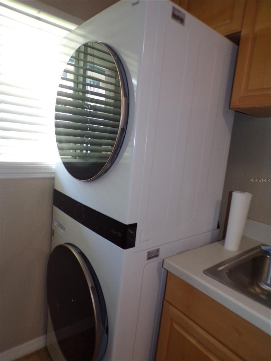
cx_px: 136
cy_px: 180
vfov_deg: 71.6
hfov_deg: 56.8
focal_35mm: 24
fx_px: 251
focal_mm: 4.3
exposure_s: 1/34
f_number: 3
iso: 200
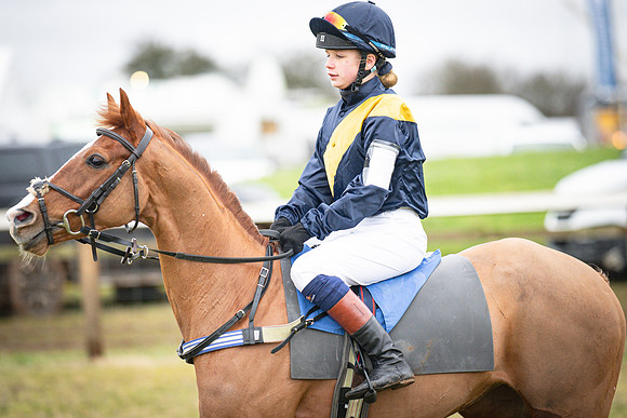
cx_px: 314
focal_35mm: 202
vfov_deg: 6.8
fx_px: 3519
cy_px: 209
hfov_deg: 10.2
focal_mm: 135
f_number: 1.9
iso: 800
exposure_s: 1/1200
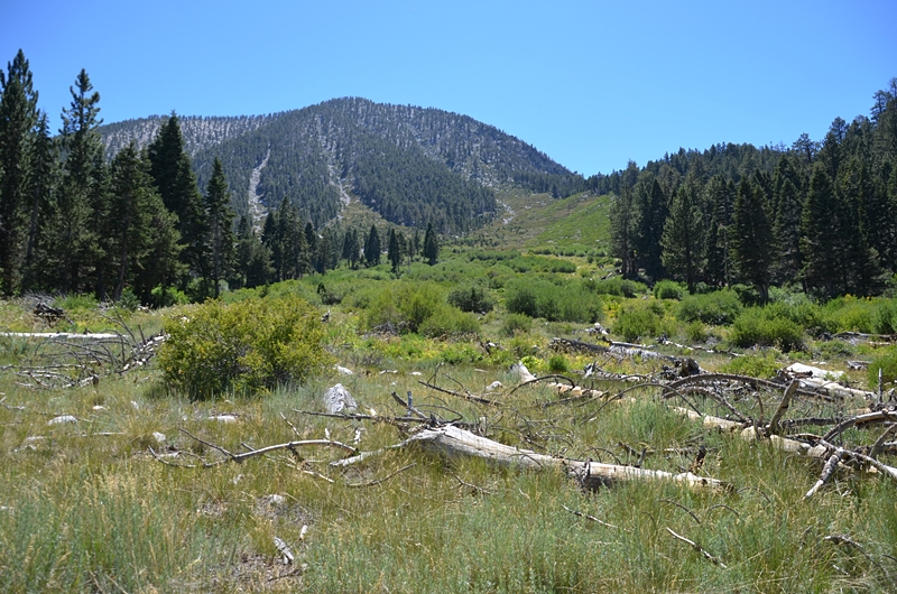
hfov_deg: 62.0
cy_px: 297
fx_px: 746
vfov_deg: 43.4
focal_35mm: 30
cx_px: 448
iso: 100
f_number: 5
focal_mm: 20
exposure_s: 1/400
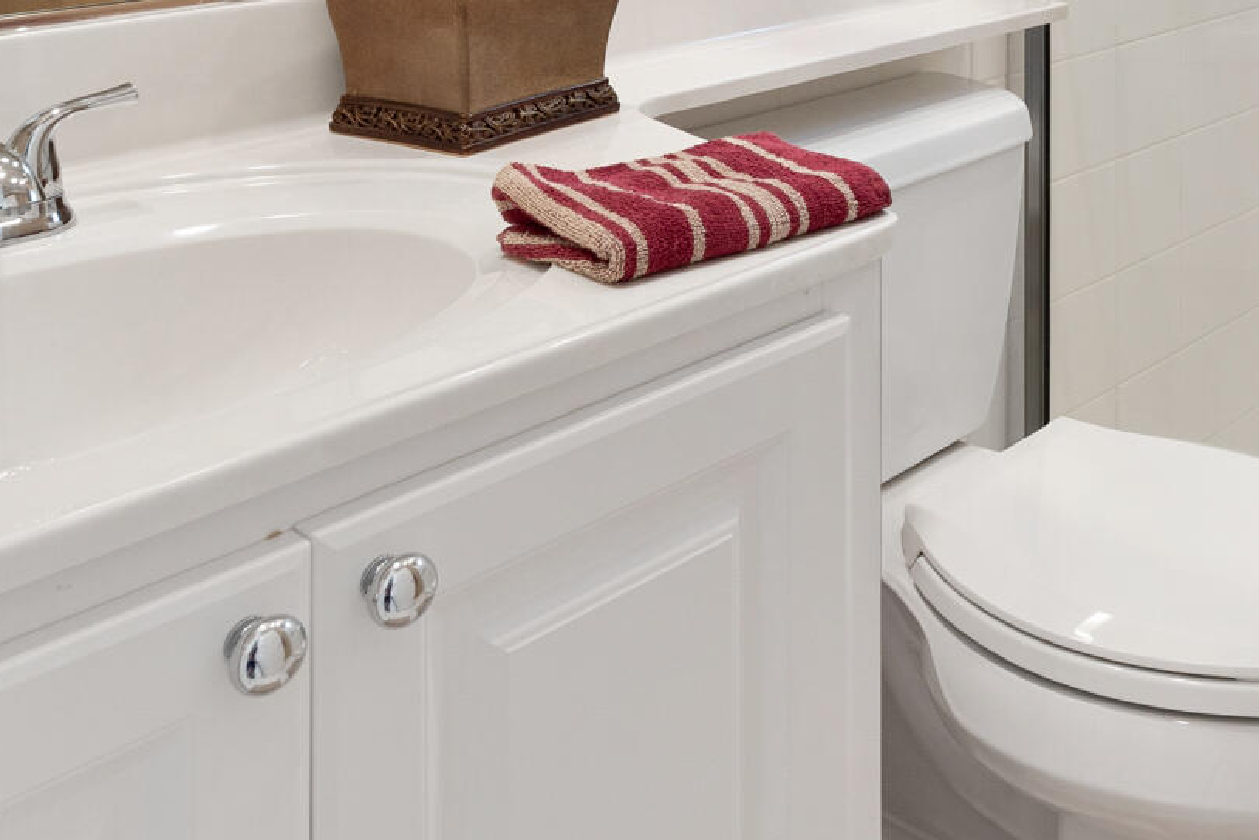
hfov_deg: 42.5
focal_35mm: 43
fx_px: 1504
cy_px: -245
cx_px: 1081
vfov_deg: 26.5
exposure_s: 1/3
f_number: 9
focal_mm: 14
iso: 250
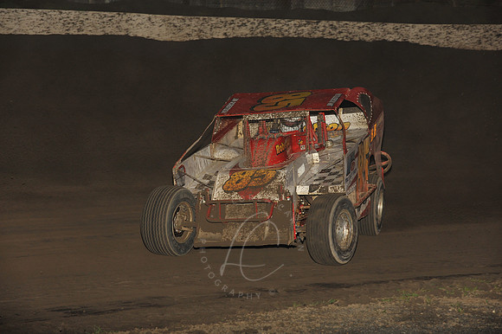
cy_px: 167
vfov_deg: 10.1
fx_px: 1881
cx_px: 251
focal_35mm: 135
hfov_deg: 15.2
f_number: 8
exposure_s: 1/320
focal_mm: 135
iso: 1000
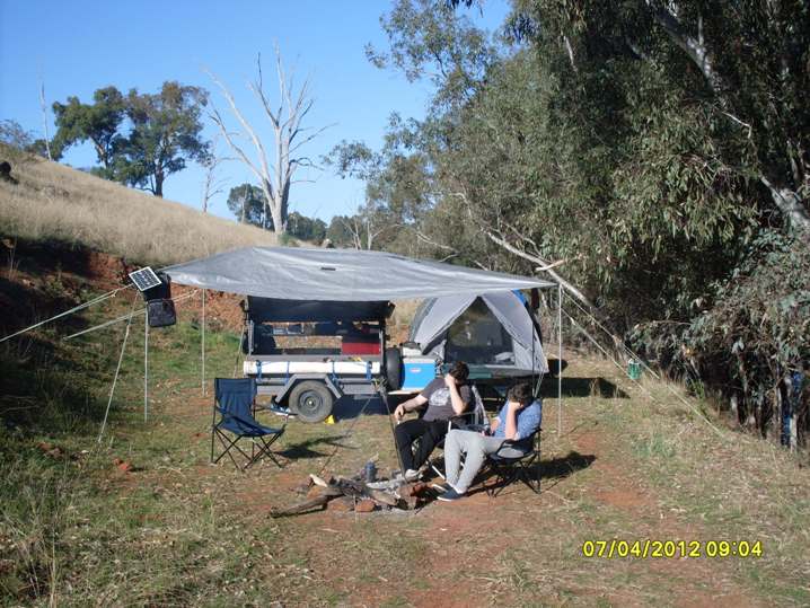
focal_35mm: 38
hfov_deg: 49.0
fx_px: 889
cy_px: 304
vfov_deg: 37.7
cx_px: 405
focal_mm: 6.3
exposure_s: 1/180
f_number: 8.4
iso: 80
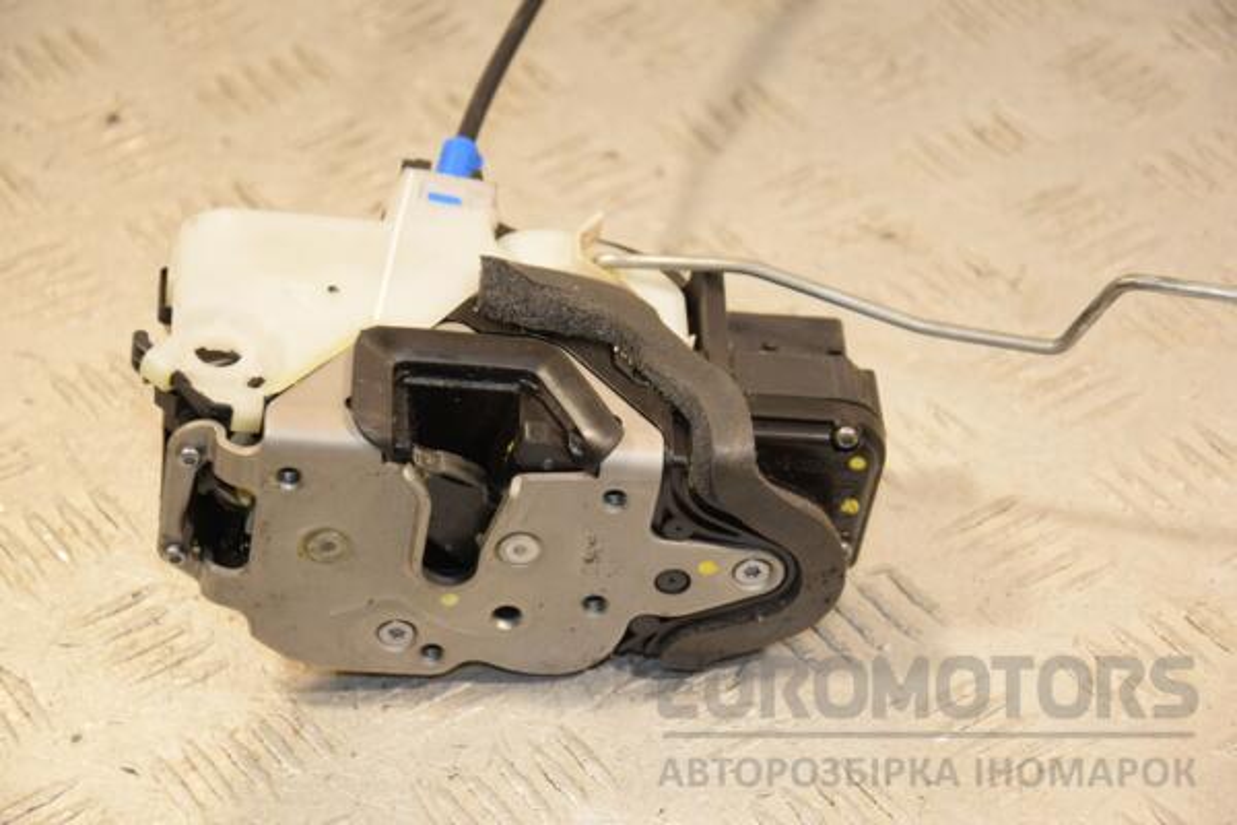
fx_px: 4123
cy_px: 412
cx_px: 618
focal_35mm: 120
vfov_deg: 11.4
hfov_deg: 17.1
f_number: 5.6
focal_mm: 80
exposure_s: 1/200
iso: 800
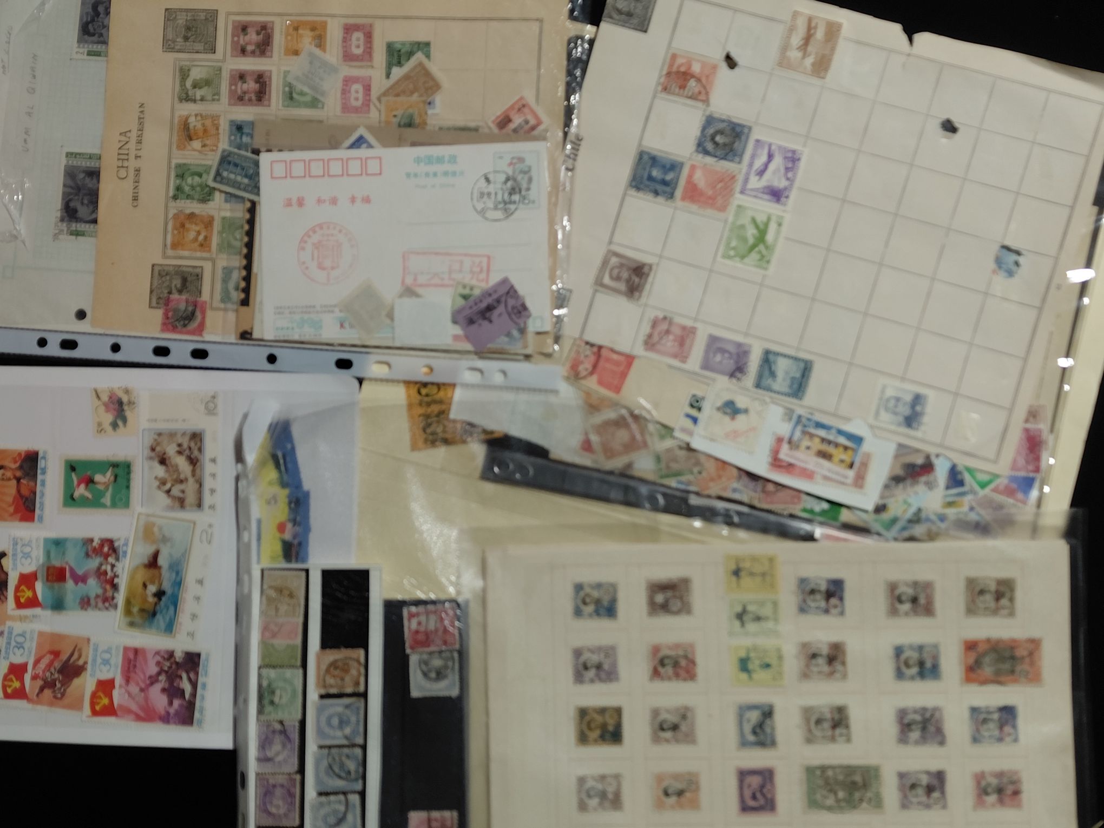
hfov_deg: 69.4
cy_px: 414
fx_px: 797
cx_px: 552
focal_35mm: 25
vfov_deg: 54.9
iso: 50
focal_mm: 4.69
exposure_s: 1/143
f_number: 1.8
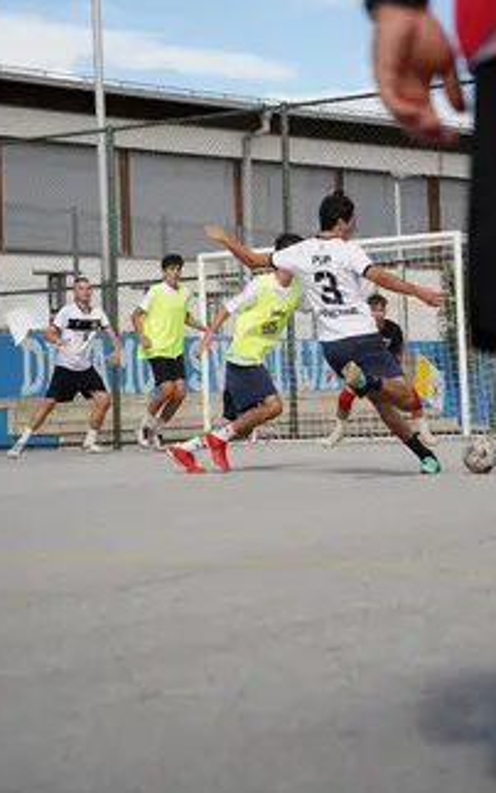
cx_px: 263
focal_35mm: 94
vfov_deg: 22.0
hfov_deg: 13.9
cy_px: 255
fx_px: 2032
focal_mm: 62
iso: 250
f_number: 4
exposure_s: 1/1000
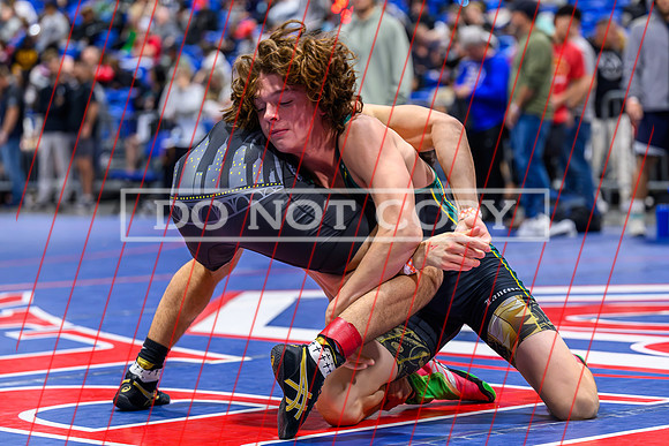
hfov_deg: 17.7
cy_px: 230
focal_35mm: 115
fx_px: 2144
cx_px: 390
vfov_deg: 11.9
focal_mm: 86
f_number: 2.8
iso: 3200
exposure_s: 1/640
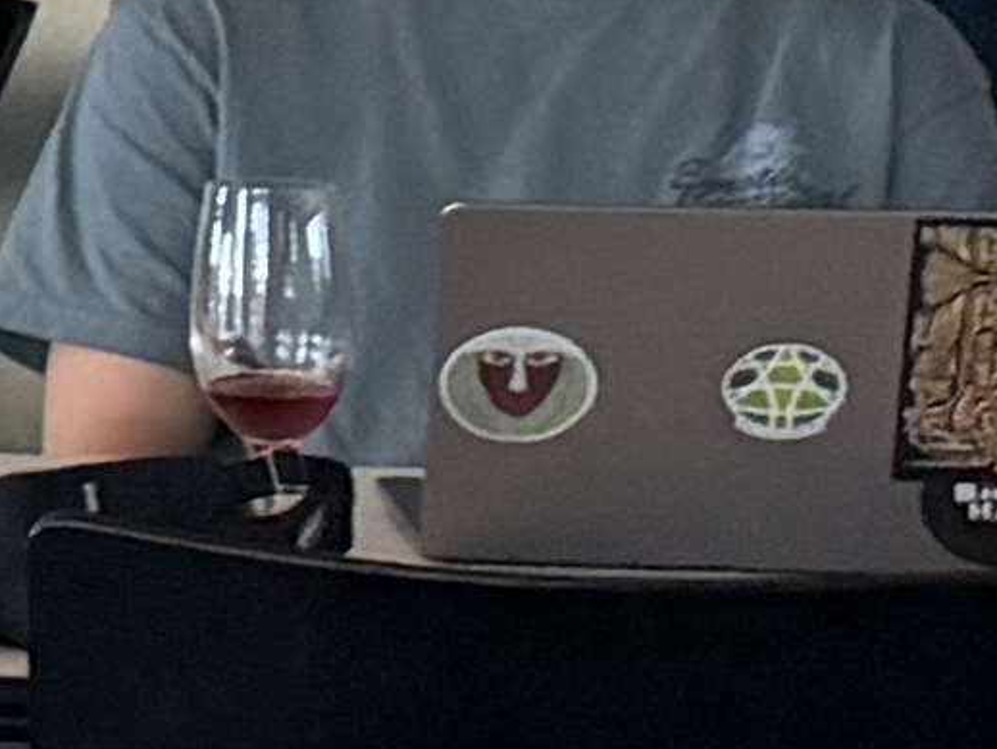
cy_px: -465
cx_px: -1565
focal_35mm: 165
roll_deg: +1.6
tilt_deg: -2.7
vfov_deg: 8.7
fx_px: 4754
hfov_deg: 10.1
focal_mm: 6.76
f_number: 1.78
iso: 200
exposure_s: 1/132
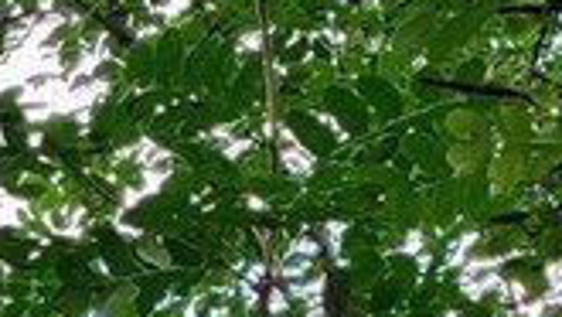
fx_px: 2520
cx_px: -61
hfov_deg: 12.5
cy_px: 1050
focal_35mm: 169
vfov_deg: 6.4
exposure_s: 1/160
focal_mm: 6.04
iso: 50
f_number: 1.9
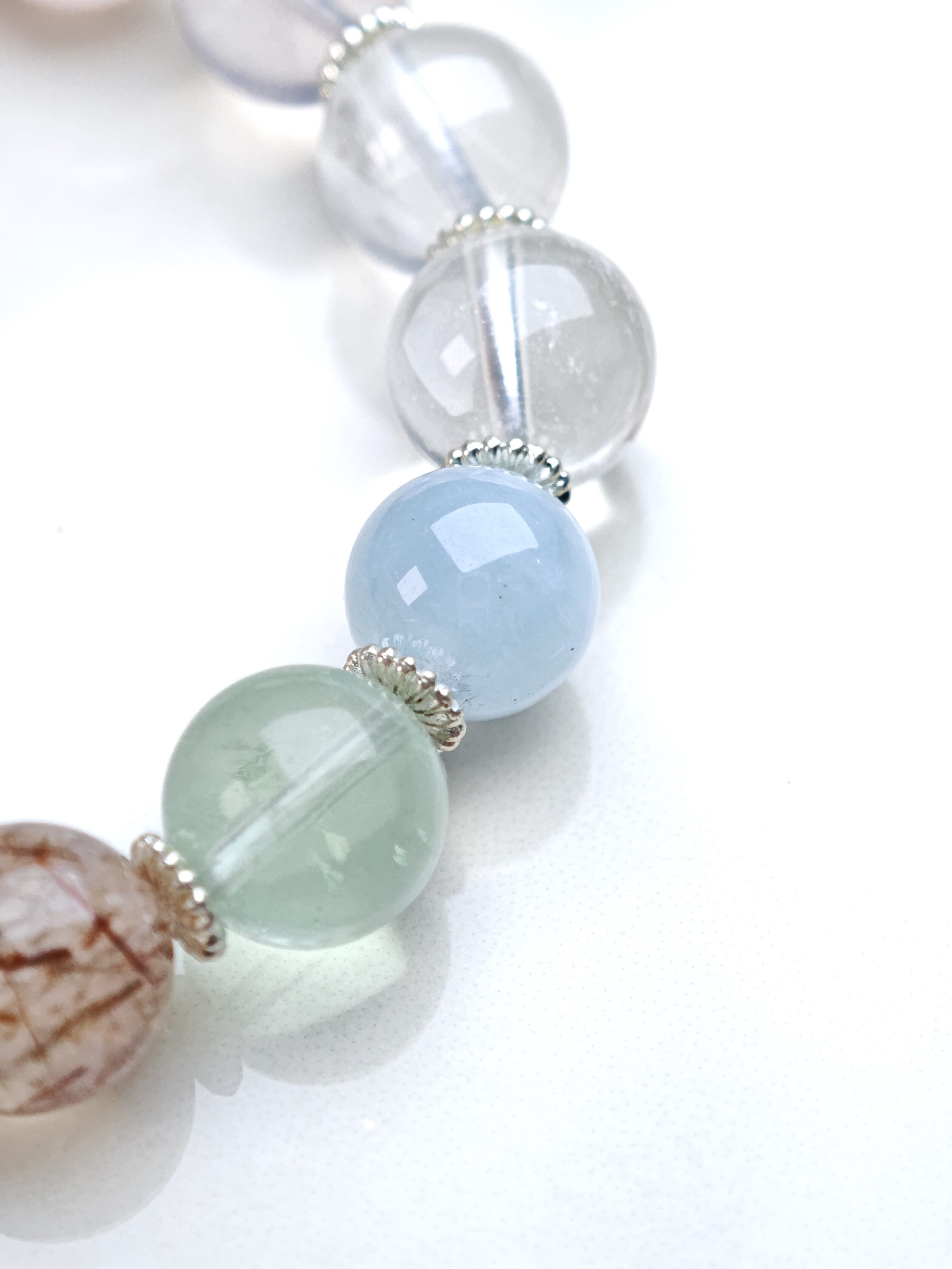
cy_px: 634
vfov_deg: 23.3
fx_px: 3080
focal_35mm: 84
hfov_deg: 17.6
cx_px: 476
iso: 200
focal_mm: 11.5
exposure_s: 1/1616
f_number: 1.8
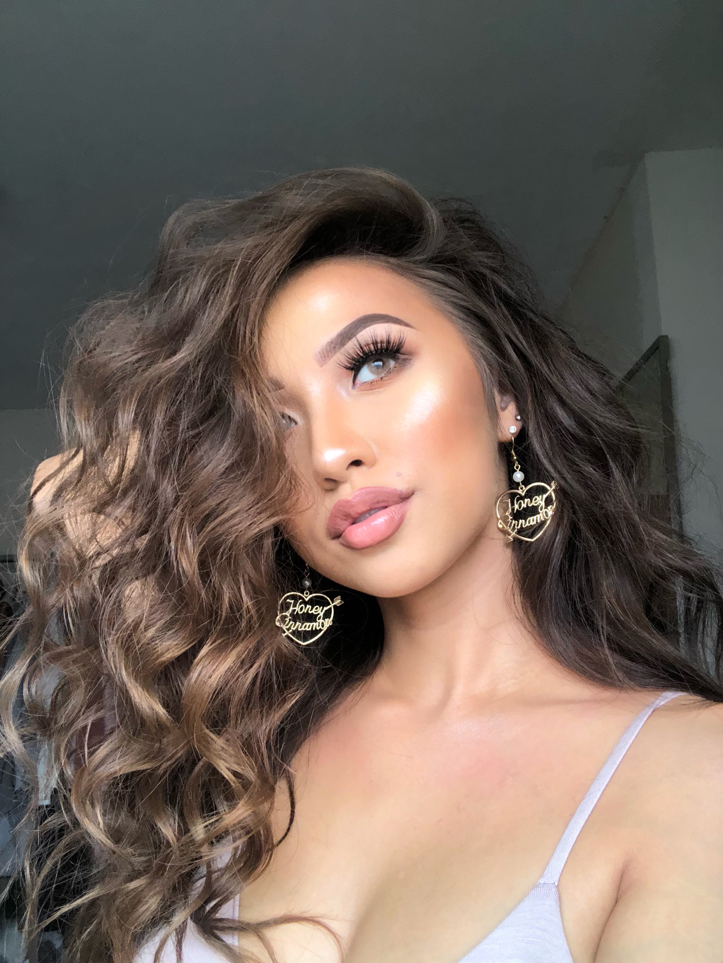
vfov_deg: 56.8
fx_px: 890
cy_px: 482
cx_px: 362
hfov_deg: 44.2
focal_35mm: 32
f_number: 2.2
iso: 50
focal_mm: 2.87
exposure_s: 1/120
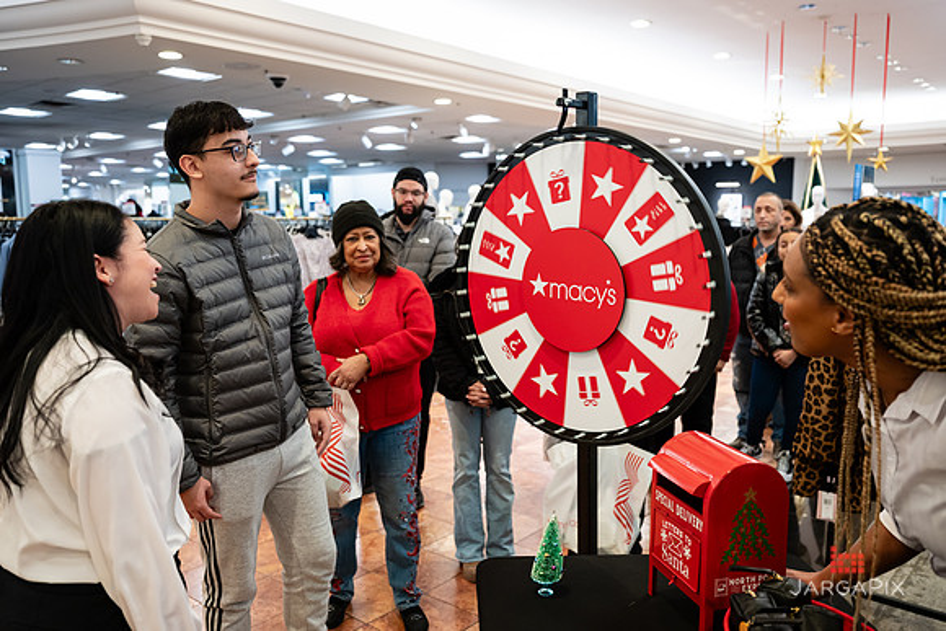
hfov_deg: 62.9
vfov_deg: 44.4
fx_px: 774
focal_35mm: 29
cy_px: 316
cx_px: 473
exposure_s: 1/160
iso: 1000
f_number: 3.2
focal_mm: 29
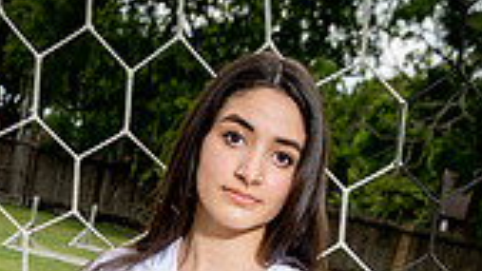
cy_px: 619
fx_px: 1176
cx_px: 160
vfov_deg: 11.3
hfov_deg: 23.1
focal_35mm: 92
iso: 100
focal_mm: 33
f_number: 6.3
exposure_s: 1/250
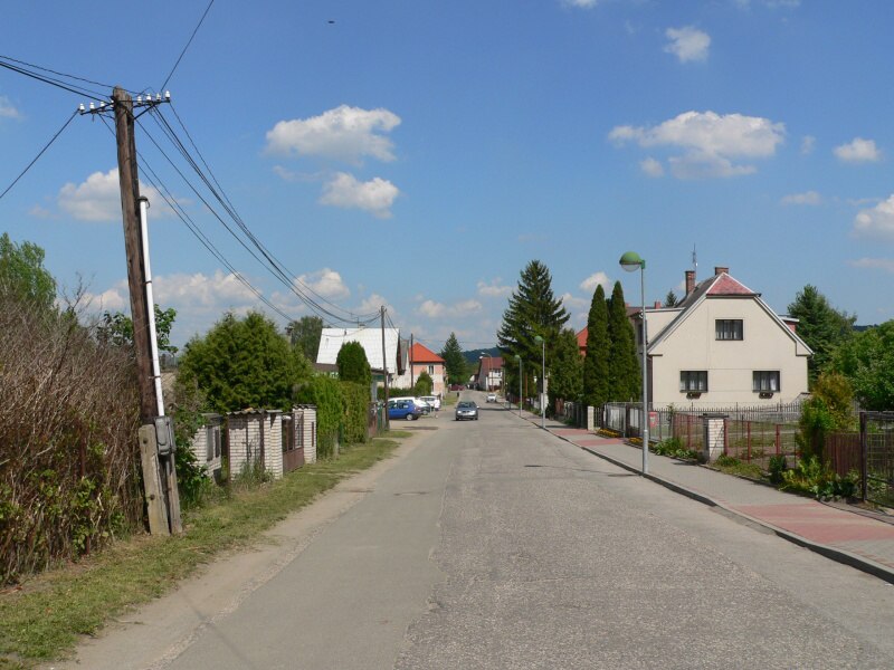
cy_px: 335
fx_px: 981
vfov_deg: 37.7
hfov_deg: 49.0
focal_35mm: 38
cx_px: 447
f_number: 5.6
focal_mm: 6.3
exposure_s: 1/500
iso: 80
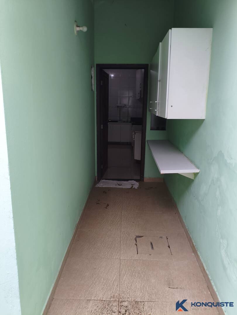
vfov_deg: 67.3
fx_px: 237
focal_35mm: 26
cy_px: 158
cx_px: 118
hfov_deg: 53.1
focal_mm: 4.94
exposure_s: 1/120
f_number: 1.5
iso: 125
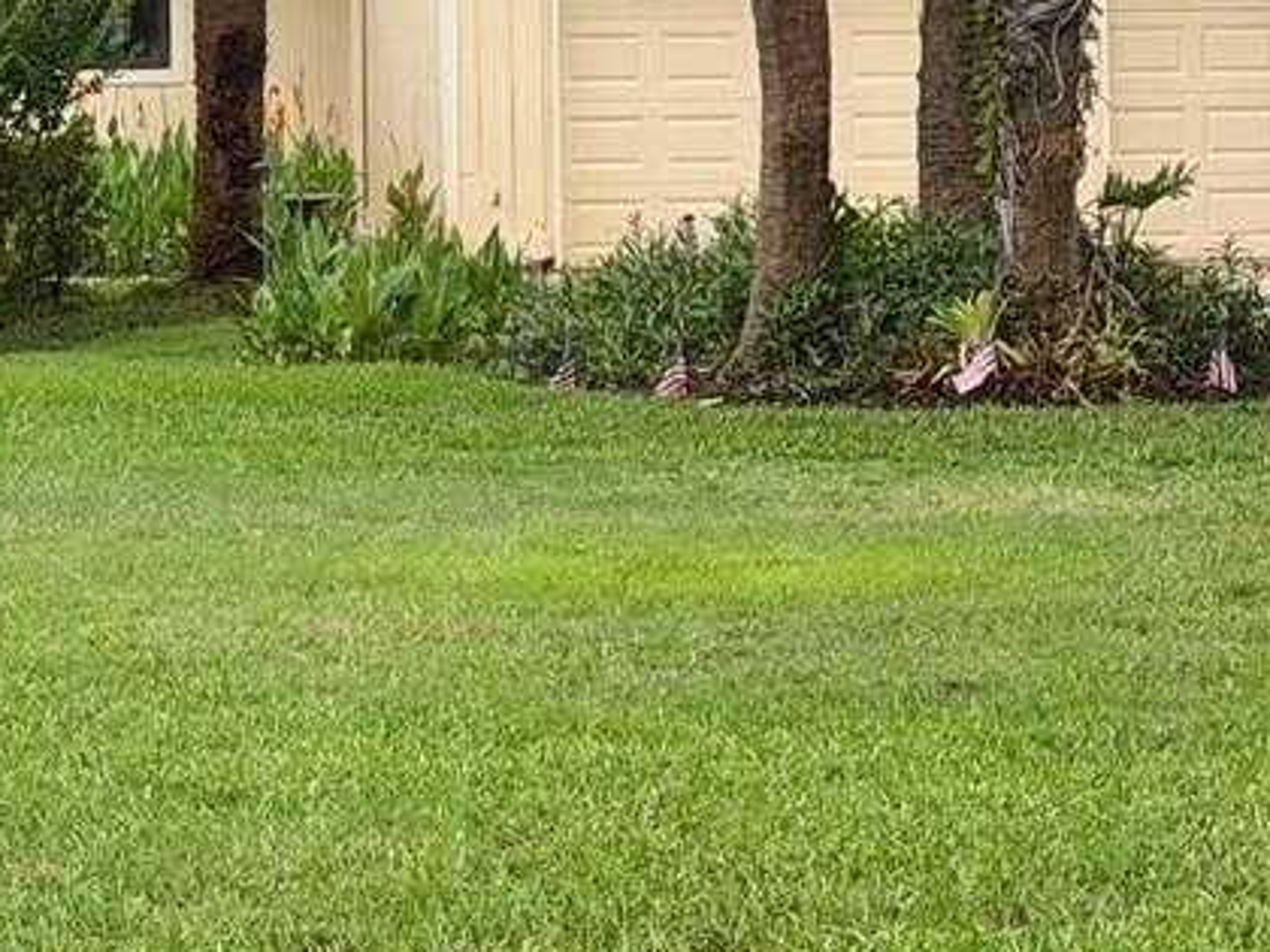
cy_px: -242
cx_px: -82
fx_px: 6714
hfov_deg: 10.7
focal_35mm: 183
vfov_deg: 8.0
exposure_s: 1/2208
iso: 80
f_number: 1.78
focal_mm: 6.76
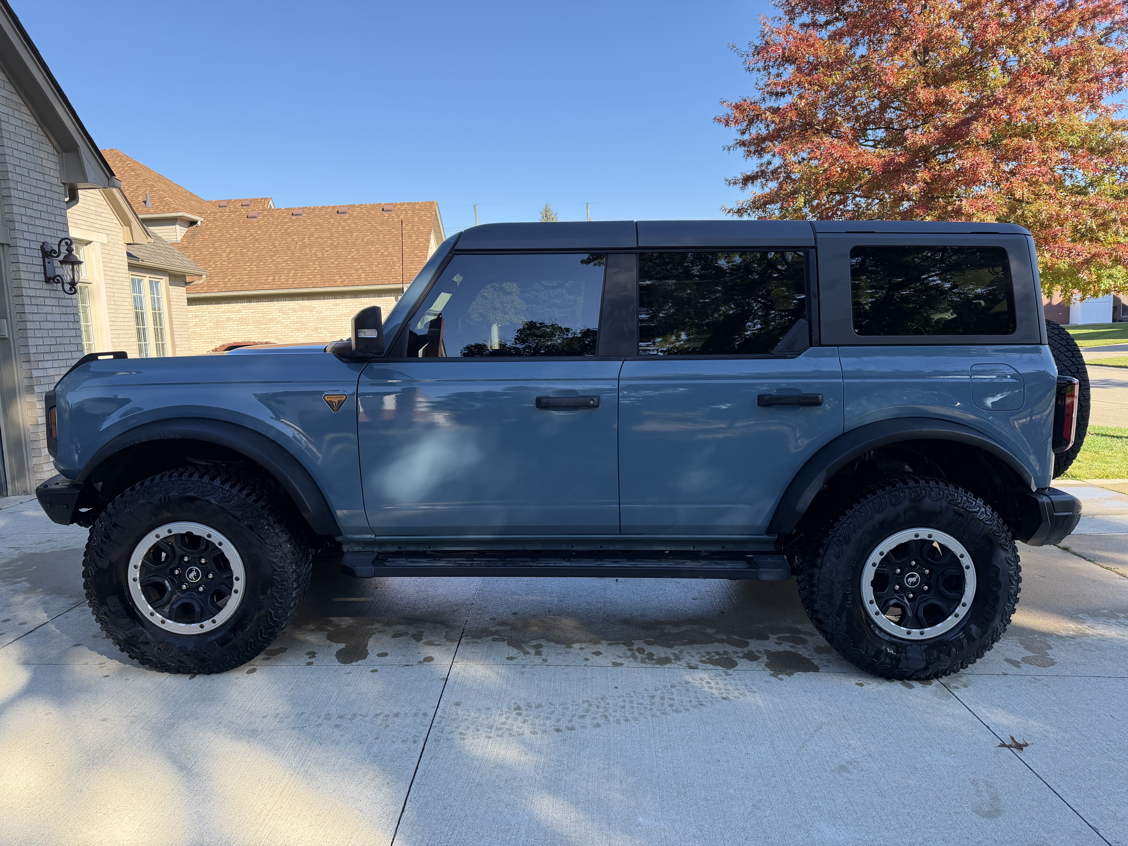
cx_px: 564
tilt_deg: -7.1
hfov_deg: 71.6
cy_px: 423
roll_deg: +2.7
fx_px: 782
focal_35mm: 24
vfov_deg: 56.8
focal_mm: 6.76
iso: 100
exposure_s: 1/1727
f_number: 1.78
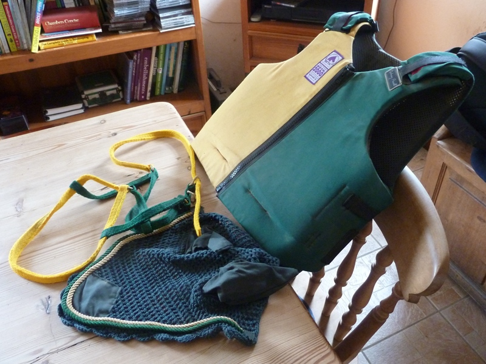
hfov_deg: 69.4
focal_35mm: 25
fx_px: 351
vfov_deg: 54.9
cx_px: 243
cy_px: 182
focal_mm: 4.1
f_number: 3.3
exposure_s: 1/13
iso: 400
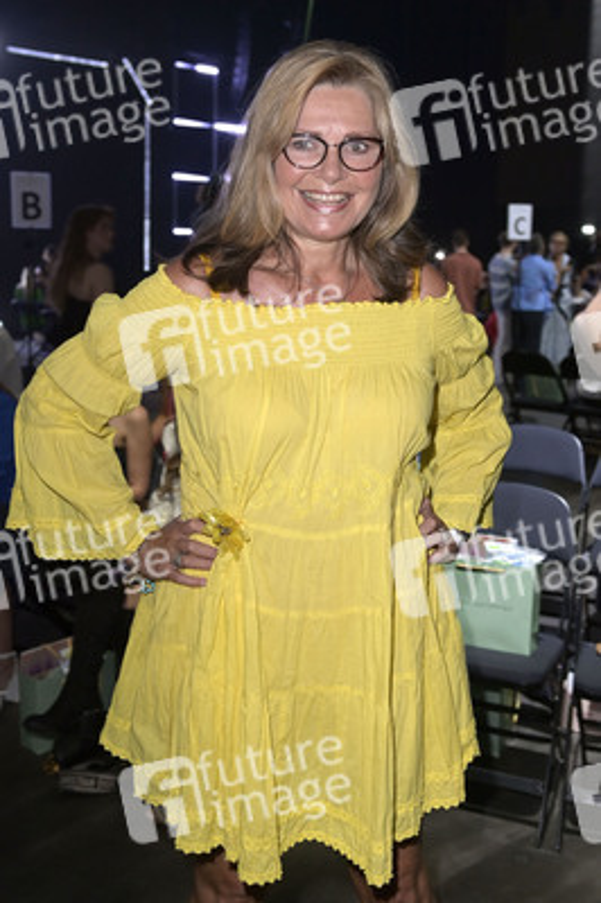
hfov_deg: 37.8
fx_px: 878
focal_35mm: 35
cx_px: 300
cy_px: 452
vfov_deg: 54.5
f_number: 4
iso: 2000
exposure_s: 1/50
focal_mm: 35
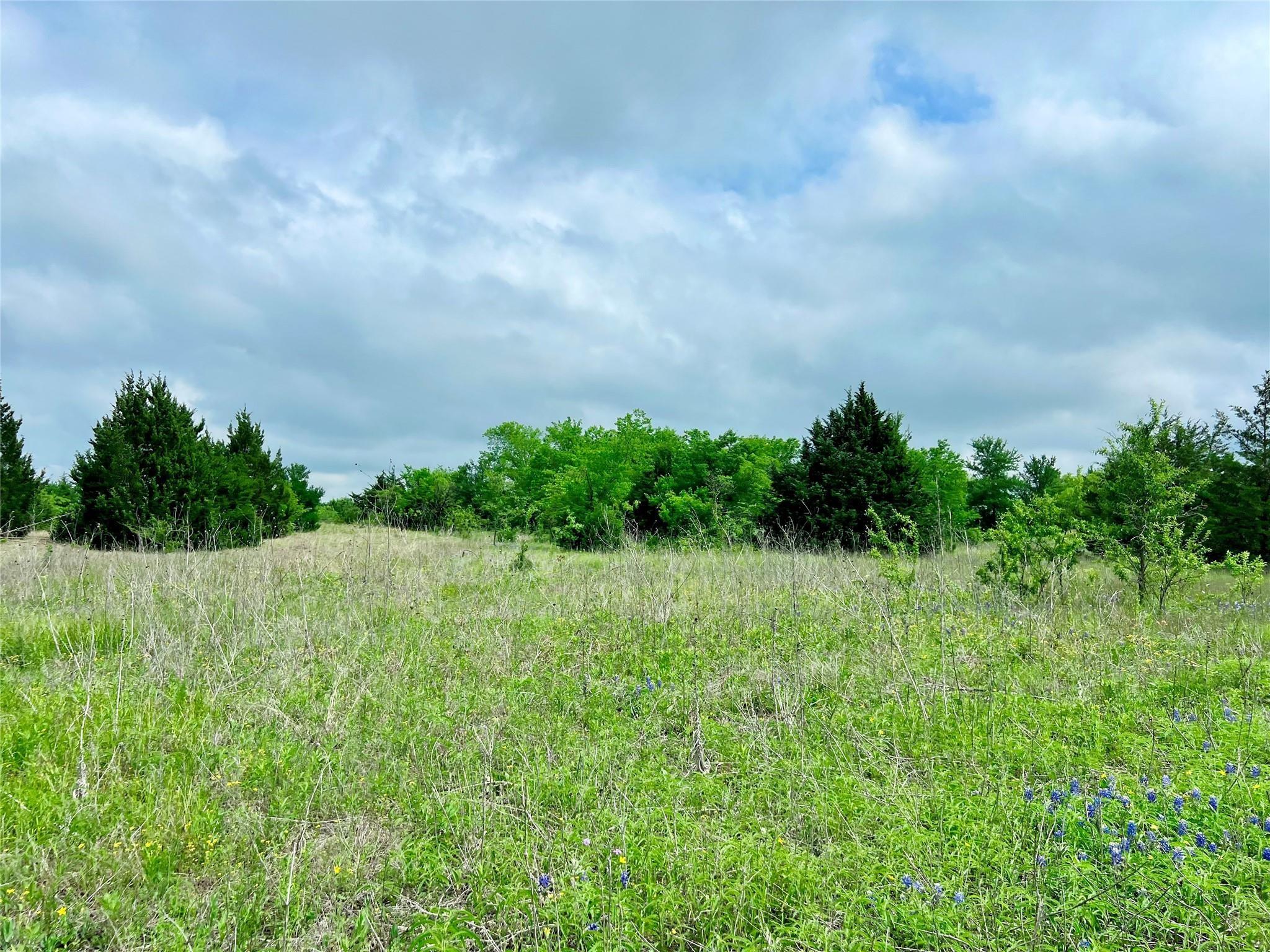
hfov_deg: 67.3
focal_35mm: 26
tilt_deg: +8.5
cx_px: 635
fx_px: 954
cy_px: 476
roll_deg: +5.0
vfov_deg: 53.1
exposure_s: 1/8696
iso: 50
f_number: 1.5
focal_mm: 5.7
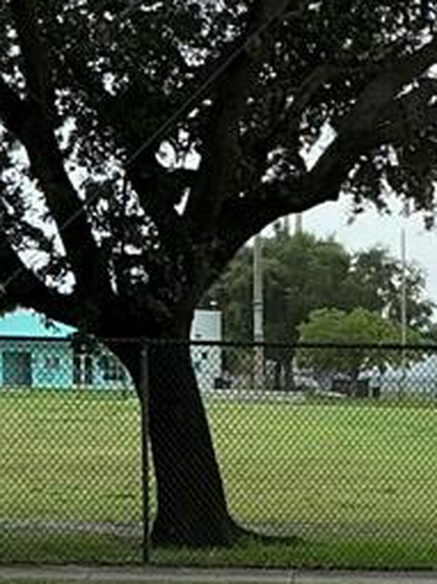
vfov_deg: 14.6
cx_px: 599
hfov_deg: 10.9
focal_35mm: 132
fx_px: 2224
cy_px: 650
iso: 25
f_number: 1.8
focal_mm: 3
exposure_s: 1/759
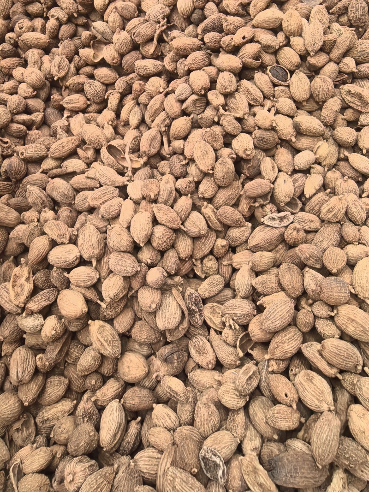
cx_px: 184
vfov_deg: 65.3
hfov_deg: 51.3
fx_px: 384
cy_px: 246
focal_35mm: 27
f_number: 2.2
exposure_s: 1/100
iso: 400
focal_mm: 1.76
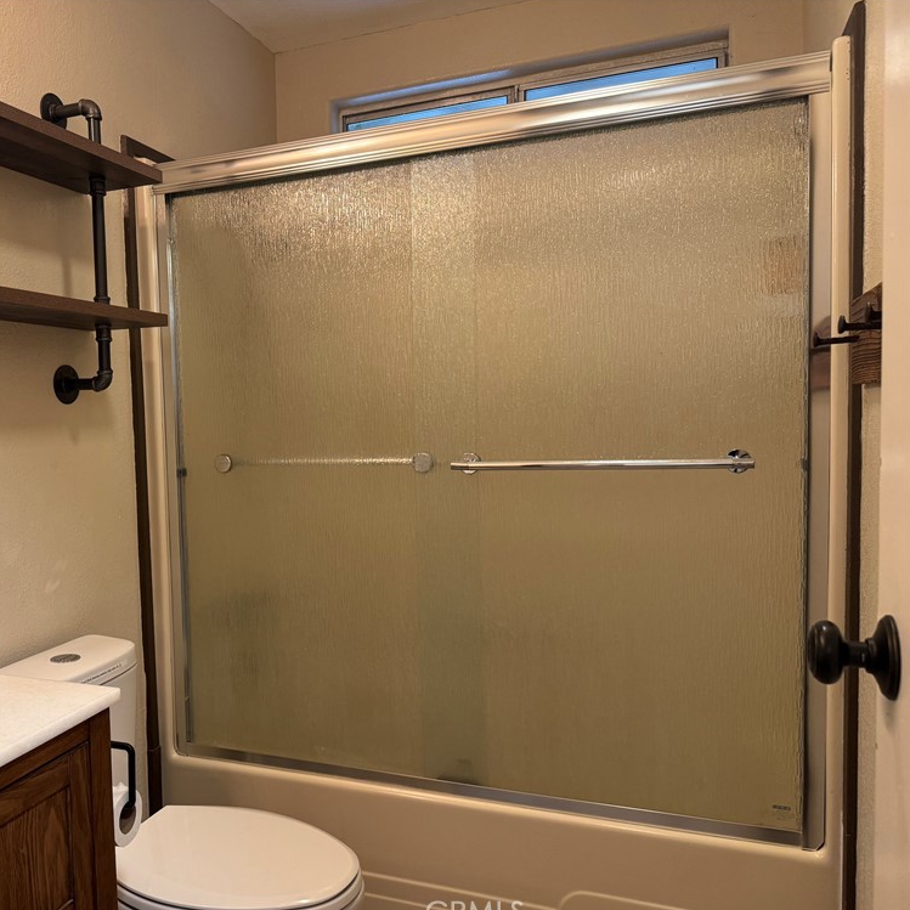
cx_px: 289
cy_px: 463
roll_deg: +1.3
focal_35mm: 29
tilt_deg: -4.6
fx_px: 863
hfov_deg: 54.3
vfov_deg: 55.6
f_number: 1.78
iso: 250
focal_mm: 6.76
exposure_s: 1/60
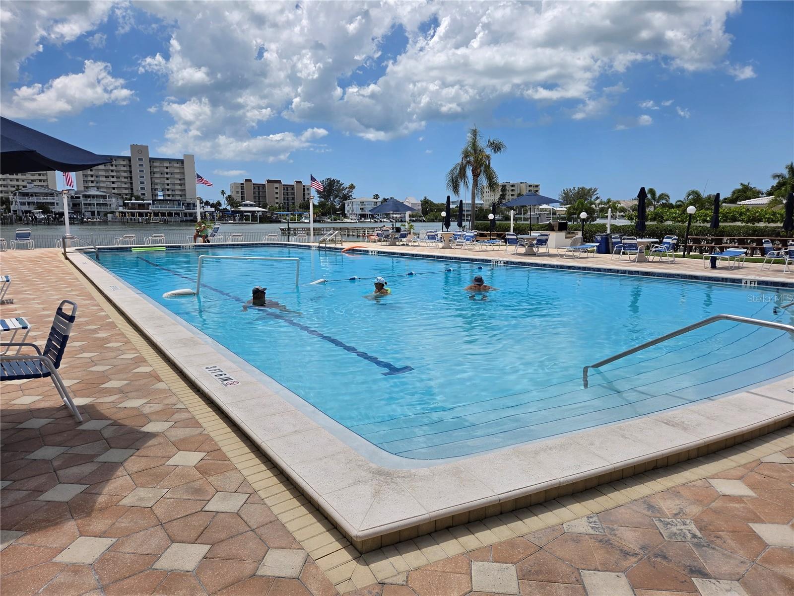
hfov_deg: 73.9
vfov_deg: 58.9
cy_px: 298
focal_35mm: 23
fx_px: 528
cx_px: 397
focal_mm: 5.4
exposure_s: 1/7734
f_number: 1.8
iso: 64
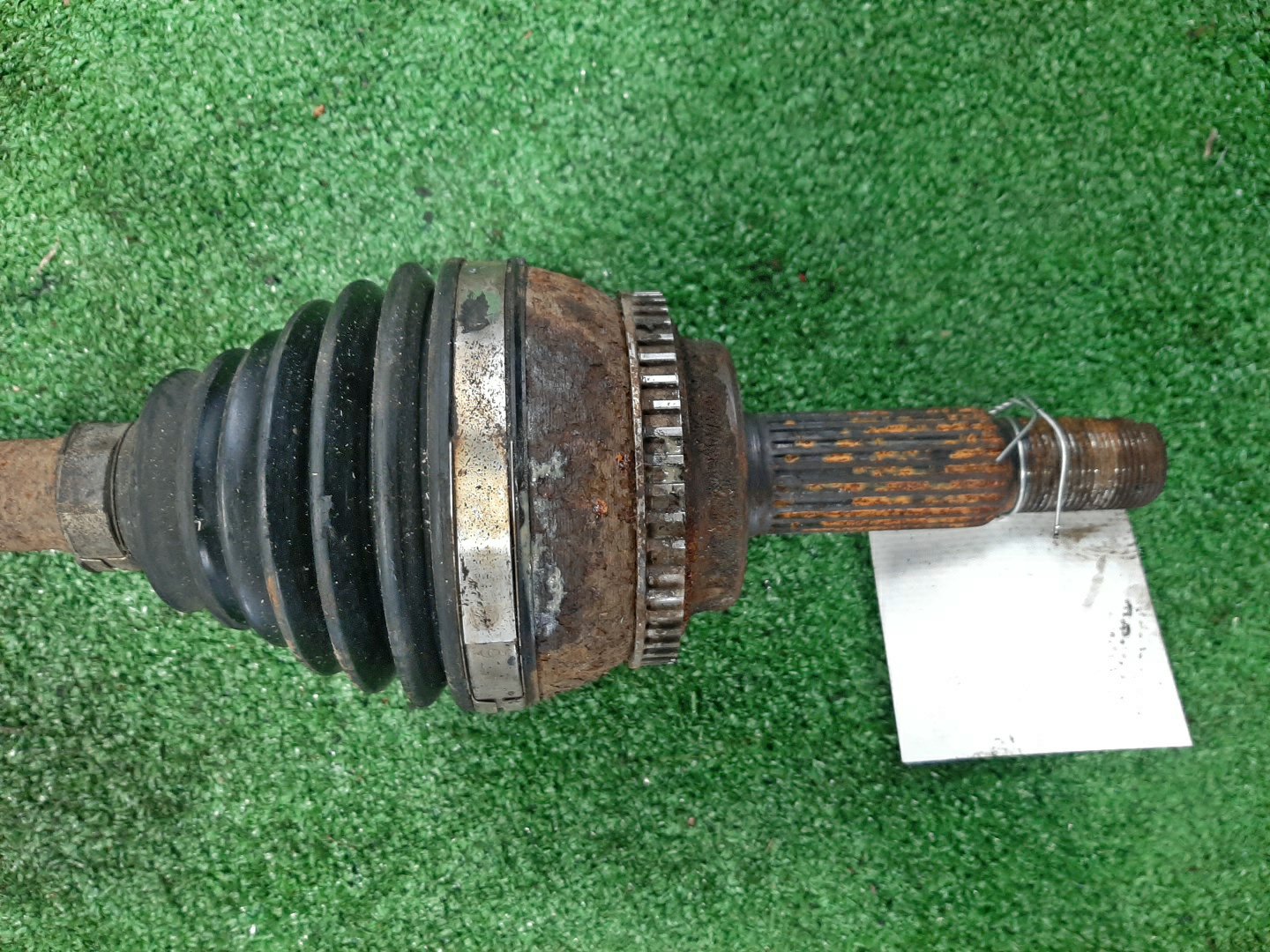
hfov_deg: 67.3
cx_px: 635
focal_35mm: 26
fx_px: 954
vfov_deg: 53.1
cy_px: 476
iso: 170
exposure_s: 1/25
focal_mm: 3.93
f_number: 1.7
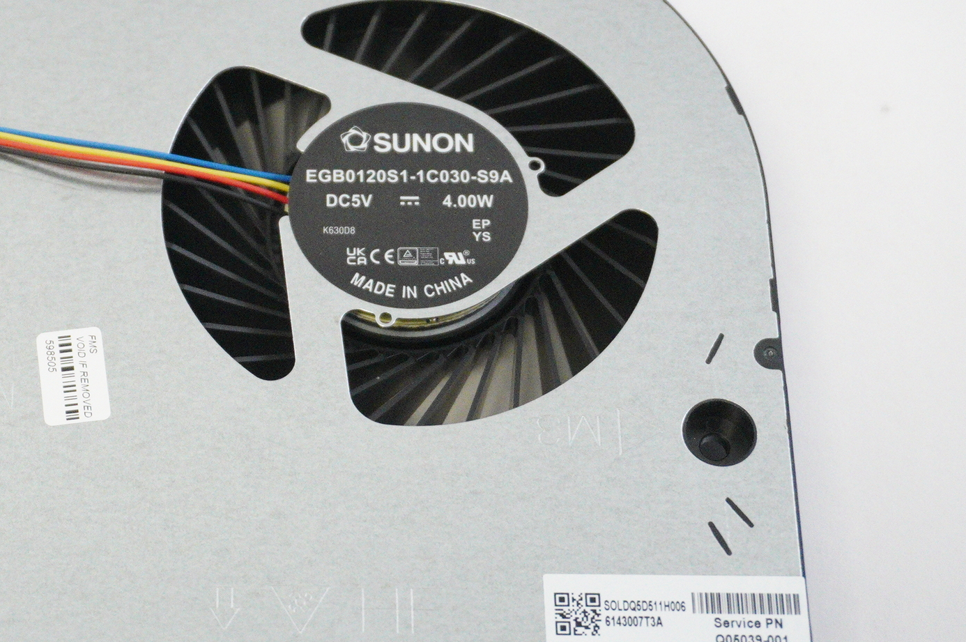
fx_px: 2466
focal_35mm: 92
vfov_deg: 14.8
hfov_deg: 21.9
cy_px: 282
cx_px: 185
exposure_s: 1/320
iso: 6400
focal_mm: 34
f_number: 5.6
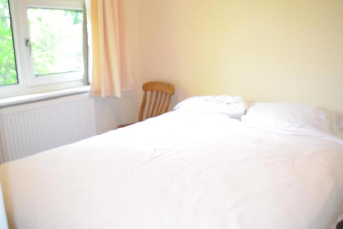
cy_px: 114
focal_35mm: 30
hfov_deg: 61.9
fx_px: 286
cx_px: 172
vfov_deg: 43.6
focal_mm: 20
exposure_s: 1/200
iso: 3200
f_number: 4.5
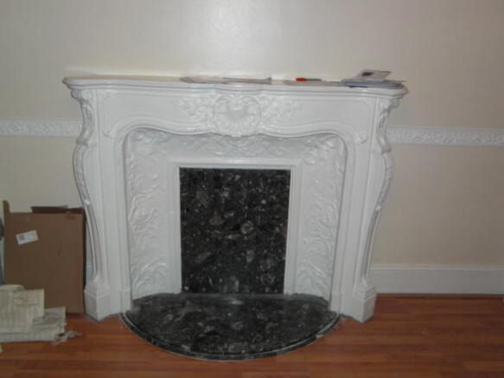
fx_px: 480
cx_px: 252
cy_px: 189
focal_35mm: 33
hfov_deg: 55.4
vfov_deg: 42.9
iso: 200
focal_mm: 5.8
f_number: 2.7
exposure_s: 1/60
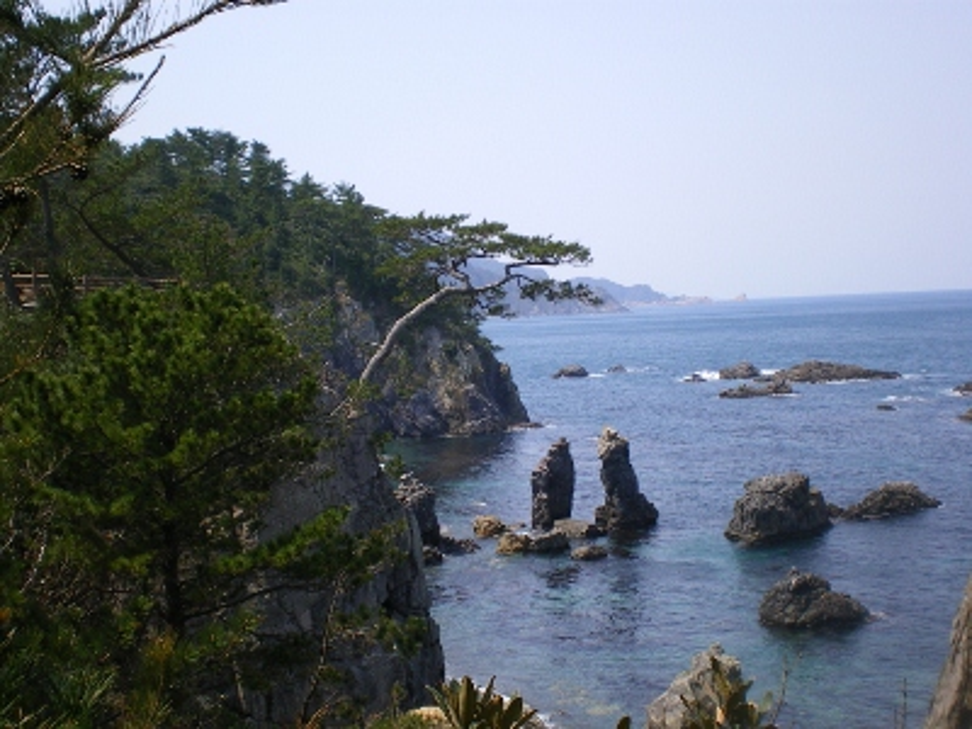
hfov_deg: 38.2
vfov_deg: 29.1
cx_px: 486
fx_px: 1404
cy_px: 364
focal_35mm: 50
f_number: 5.2
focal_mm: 8.4
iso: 64
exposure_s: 1/200
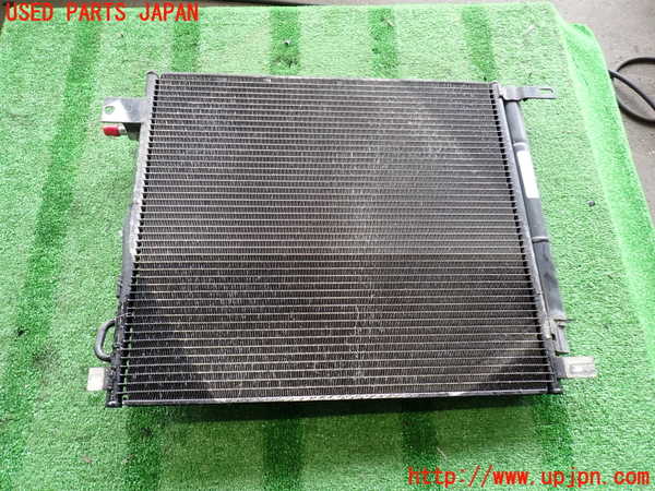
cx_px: 328
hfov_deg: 69.4
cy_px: 246
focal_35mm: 25
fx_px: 473
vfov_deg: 54.9
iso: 200
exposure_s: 1/40
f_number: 2
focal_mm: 4.5
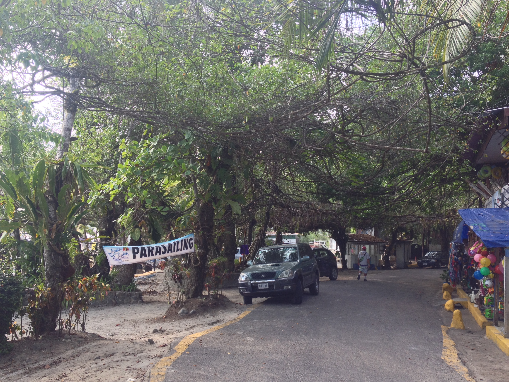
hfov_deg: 52.6
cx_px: 254
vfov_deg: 40.7
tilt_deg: +1.0
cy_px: 191
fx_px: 515
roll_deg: -2.3
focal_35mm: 35
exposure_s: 1/120
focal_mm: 4.28
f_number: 2.4
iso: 50
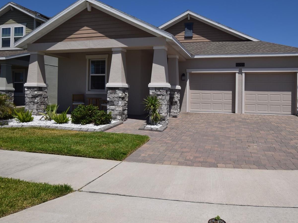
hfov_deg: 65.0
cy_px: 94
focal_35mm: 27
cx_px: 171
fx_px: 232
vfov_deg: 51.2
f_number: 13
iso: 100
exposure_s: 1/200
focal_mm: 14
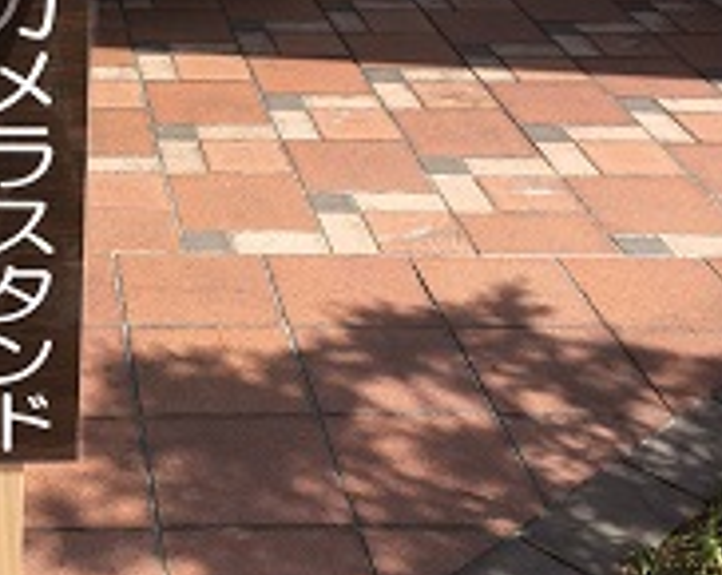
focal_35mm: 70
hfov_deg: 26.1
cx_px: 40
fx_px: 1493
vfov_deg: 21.8
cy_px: 228
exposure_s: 1/827
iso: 25
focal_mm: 4.15
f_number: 2.2
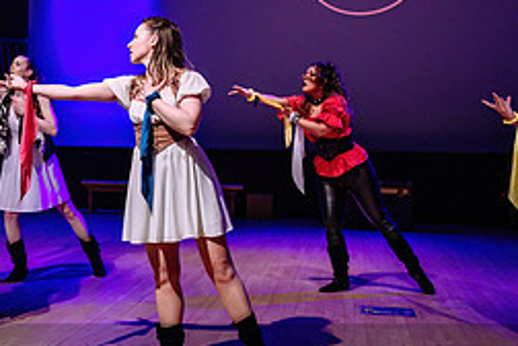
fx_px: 849
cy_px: 82
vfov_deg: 22.8
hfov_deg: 32.2
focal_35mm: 59
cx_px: 47
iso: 1600
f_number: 2.8
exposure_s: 1/125
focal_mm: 24
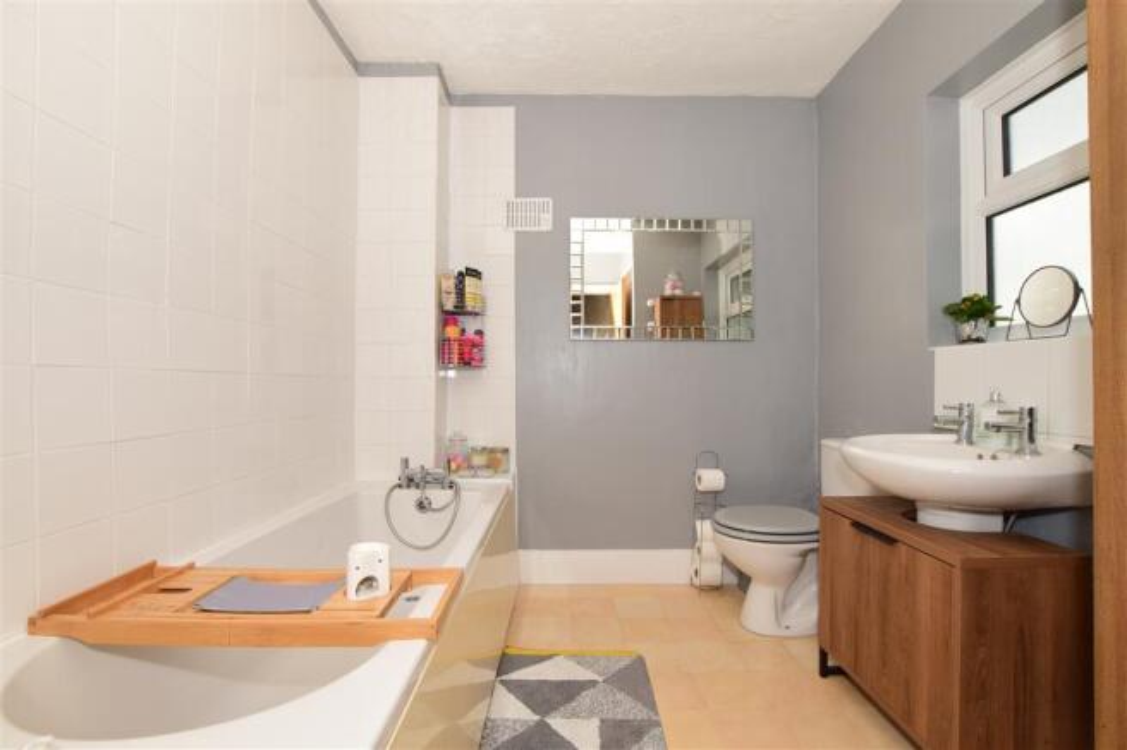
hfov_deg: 100.4
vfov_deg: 77.3
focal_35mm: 15
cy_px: 375
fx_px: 469
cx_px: 564
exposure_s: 1/60
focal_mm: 10
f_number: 7.1
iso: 400
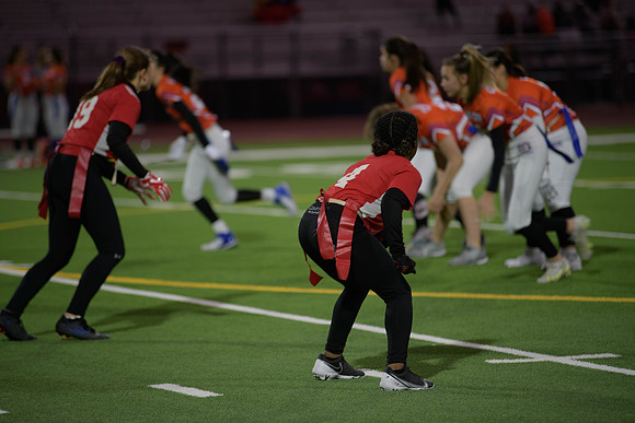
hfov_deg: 10.3
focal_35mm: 200
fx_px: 3528
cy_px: 212
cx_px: 318
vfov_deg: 6.9
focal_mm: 200
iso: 450
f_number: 2.8
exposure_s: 1/200
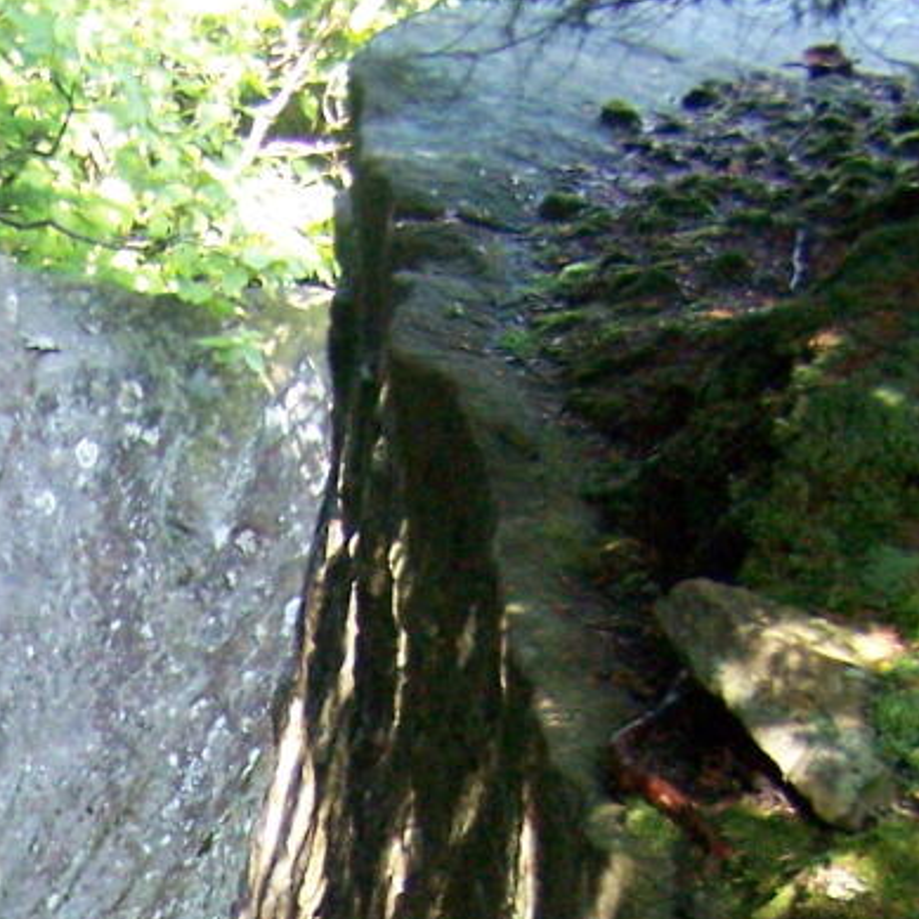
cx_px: -213
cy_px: 1565
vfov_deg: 13.5
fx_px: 3544
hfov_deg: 14.3
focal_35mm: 118
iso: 400
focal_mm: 6.3
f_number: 2.8
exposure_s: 1/100
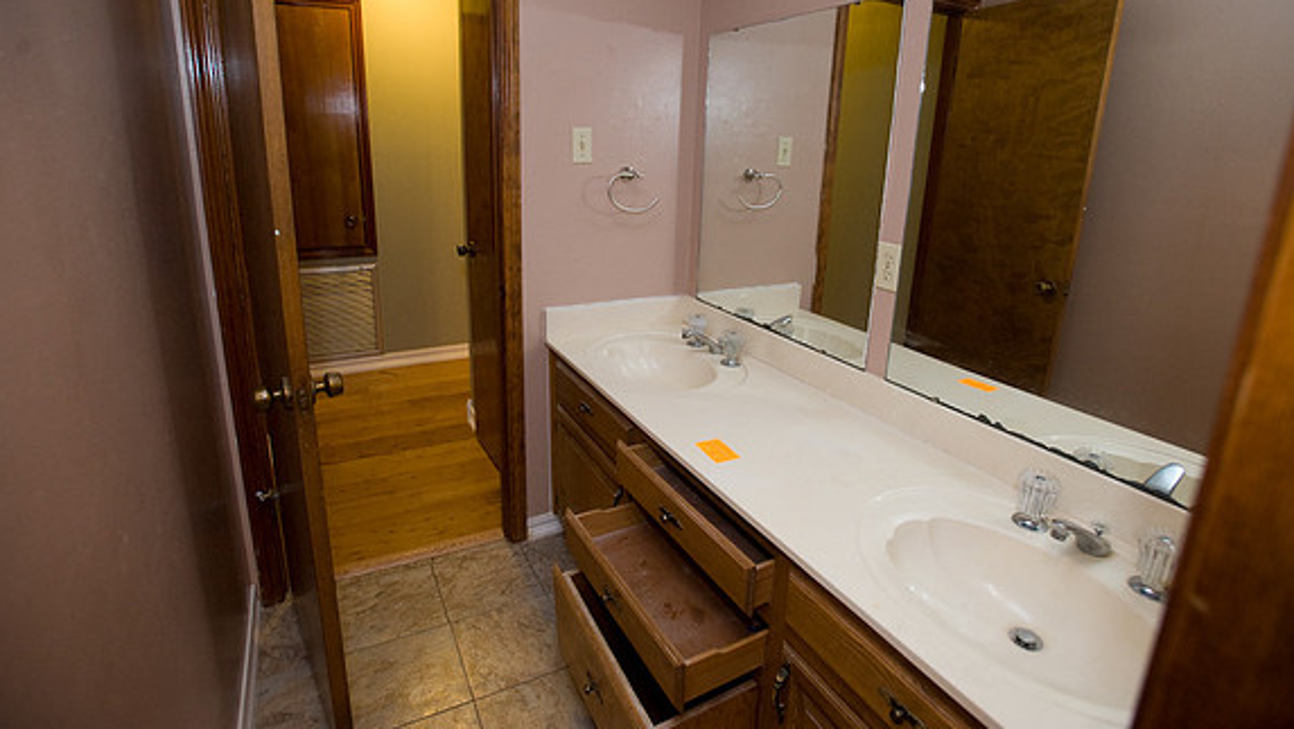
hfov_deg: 92.6
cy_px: 298
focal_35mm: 18
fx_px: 618
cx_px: 650
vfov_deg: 60.7
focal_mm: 17
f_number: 4
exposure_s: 1/50
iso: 1250
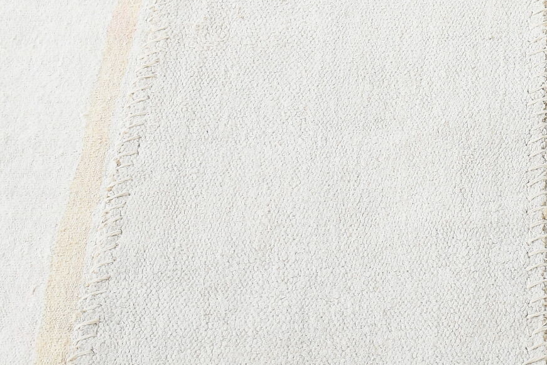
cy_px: -135
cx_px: 642
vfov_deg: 7.5
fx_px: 2735
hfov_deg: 11.2
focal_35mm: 180
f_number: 5.6
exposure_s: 1/200
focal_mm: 38
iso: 125
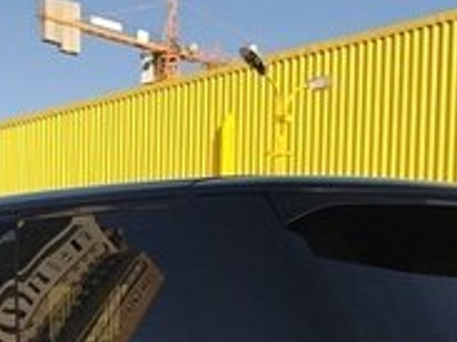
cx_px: 152
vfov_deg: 13.7
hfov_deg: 19.4
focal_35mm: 101
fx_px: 1333
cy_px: 525
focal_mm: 3.99
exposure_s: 1/1473
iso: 20
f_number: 1.8
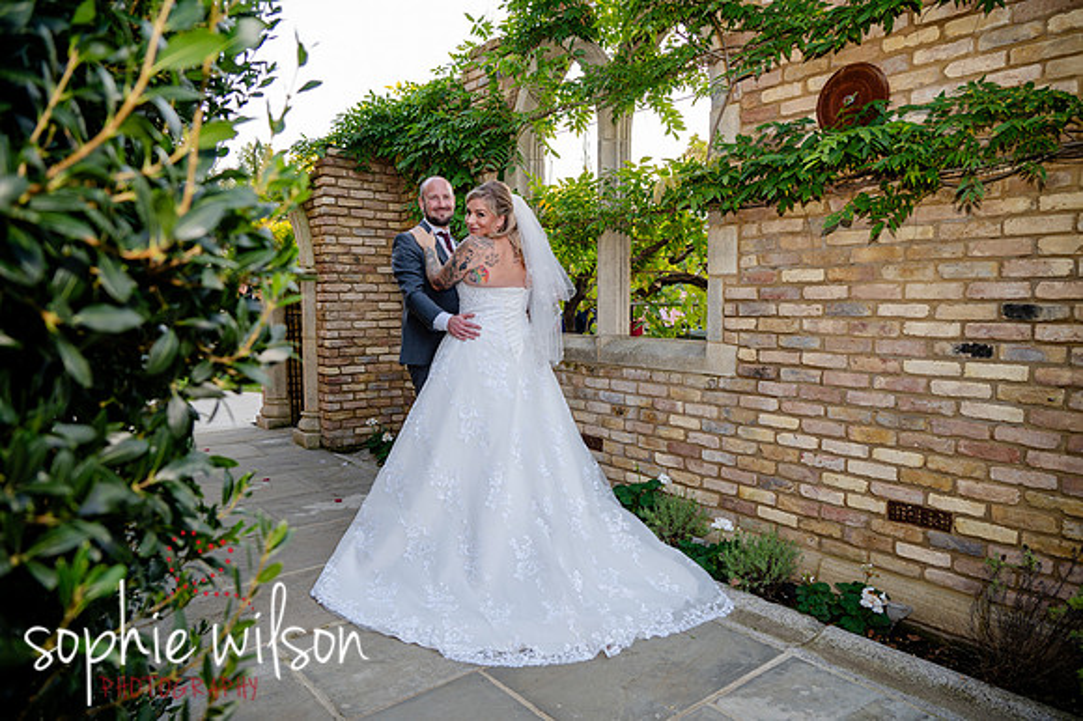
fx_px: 722
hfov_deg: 73.8
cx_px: 542
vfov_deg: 53.1
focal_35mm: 24
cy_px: 360
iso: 200
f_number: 4
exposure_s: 1/60
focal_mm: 24
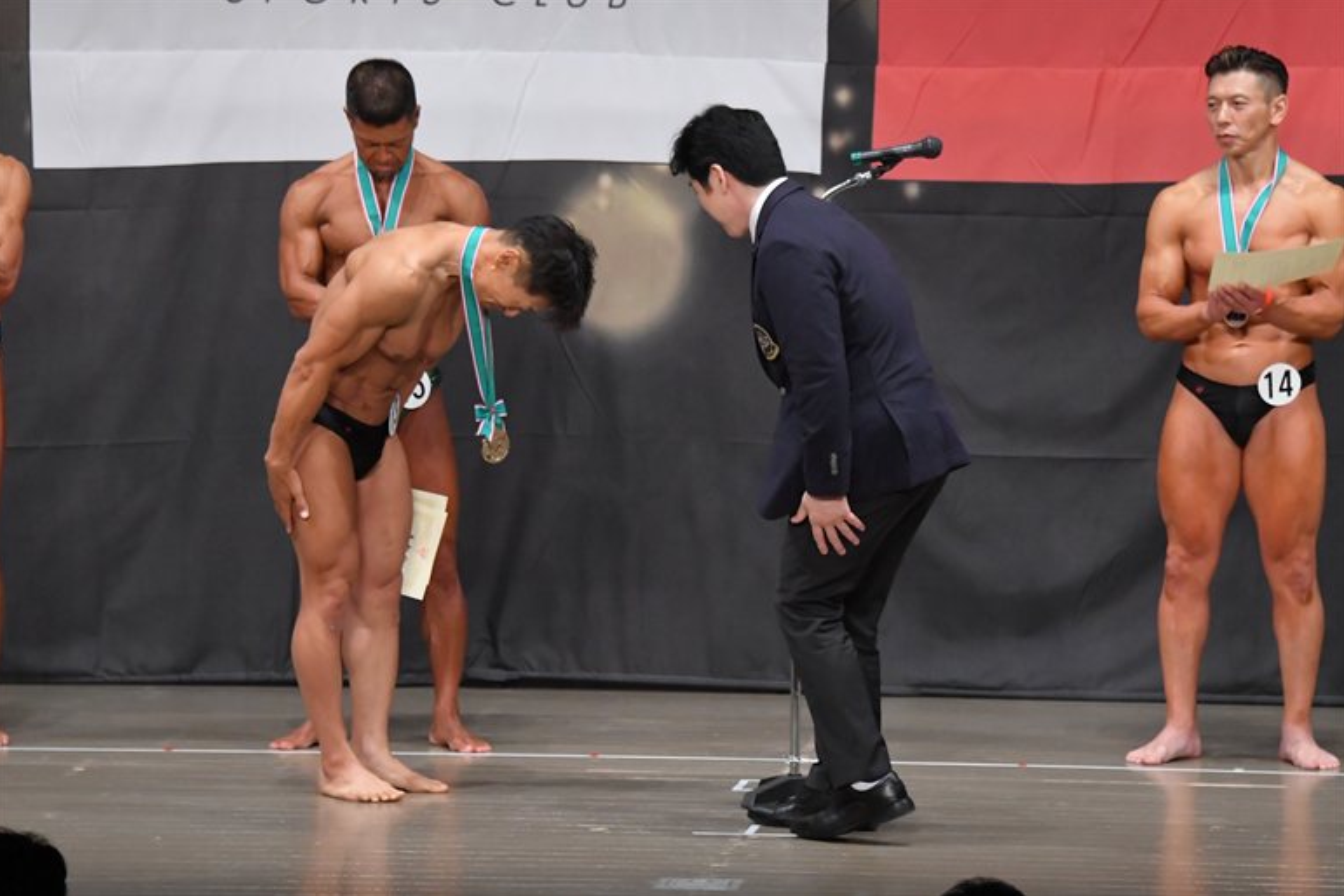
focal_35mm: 203
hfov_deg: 10.1
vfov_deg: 6.8
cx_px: 670
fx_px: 7578
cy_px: 448
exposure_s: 1/400
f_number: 5.6
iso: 5000
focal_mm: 135
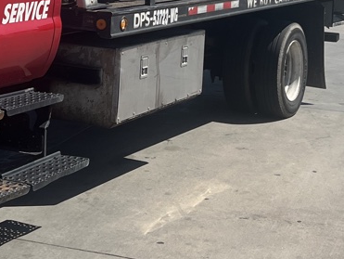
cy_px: -75
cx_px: 80
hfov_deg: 18.6
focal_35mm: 105
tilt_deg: +0.0
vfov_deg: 13.6
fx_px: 1044
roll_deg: -3.0
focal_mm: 5.7
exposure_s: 1/5319
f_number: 1.5
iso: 50
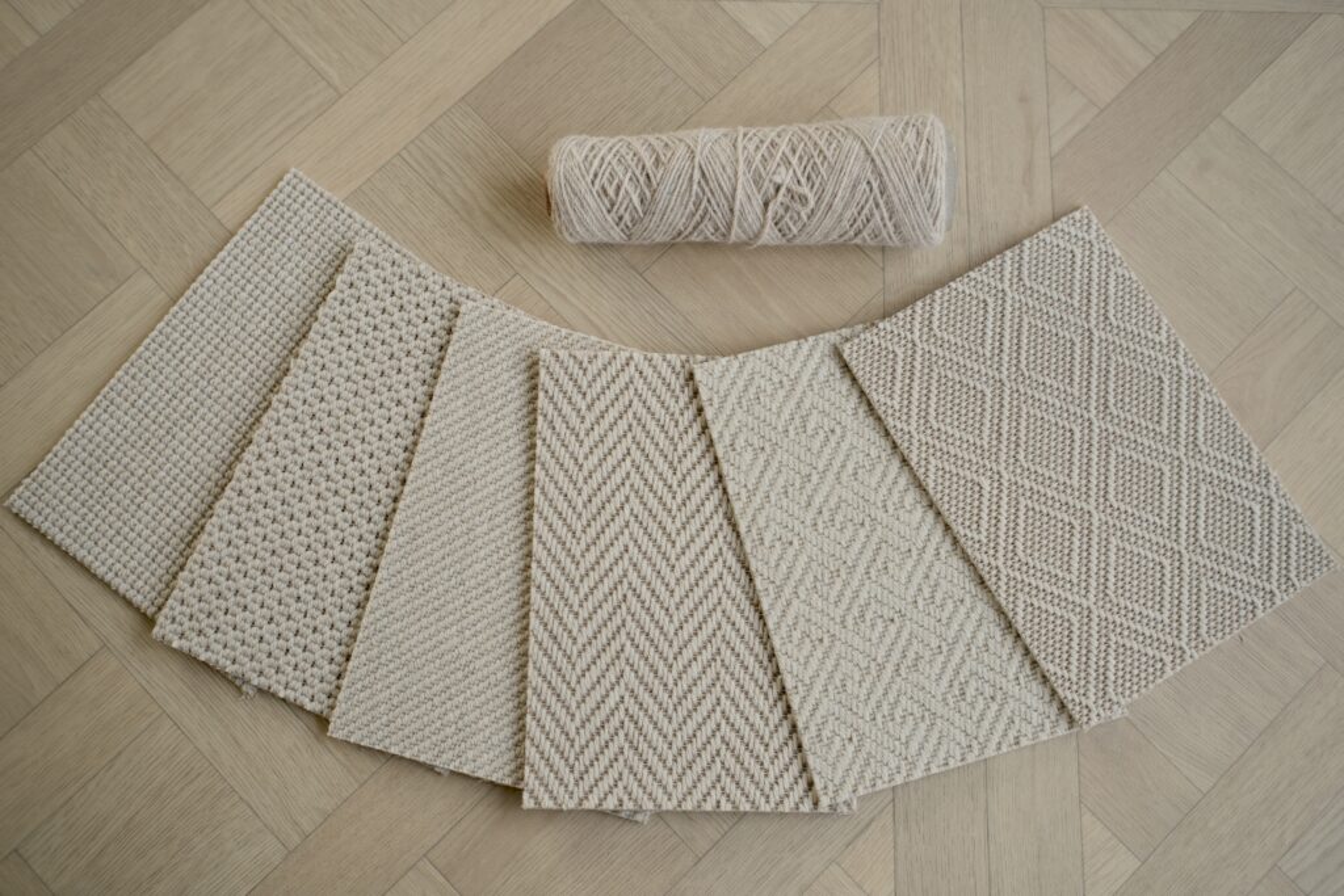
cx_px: 672
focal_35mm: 40
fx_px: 1493
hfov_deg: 48.5
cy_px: 448
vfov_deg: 33.4
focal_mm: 40
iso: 100
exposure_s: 1/50
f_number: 3.2
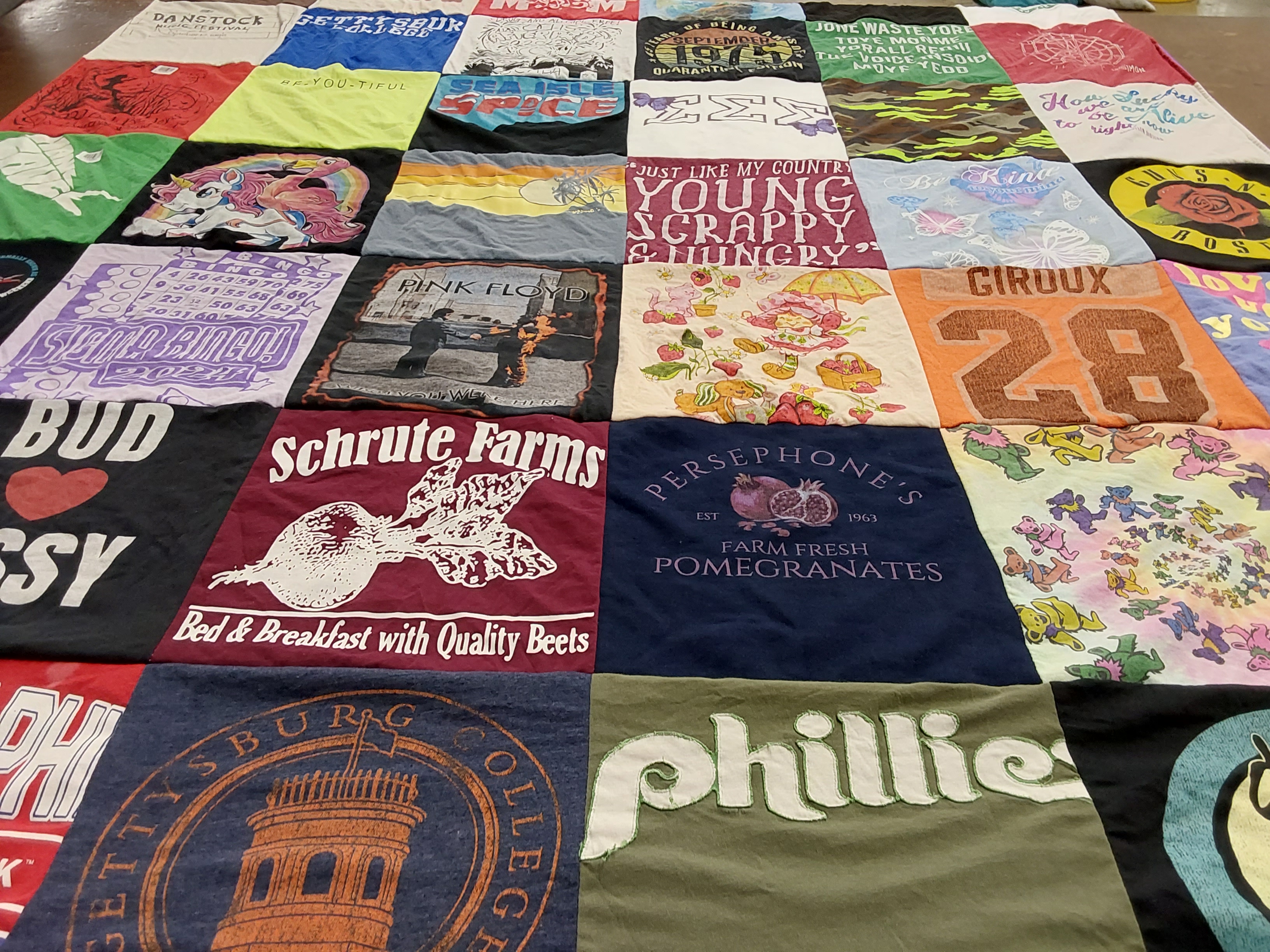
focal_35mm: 28
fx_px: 1027
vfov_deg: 49.7
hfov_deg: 63.4
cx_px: 635
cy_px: 476
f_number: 1.9
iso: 100
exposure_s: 1/50
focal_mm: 2.91
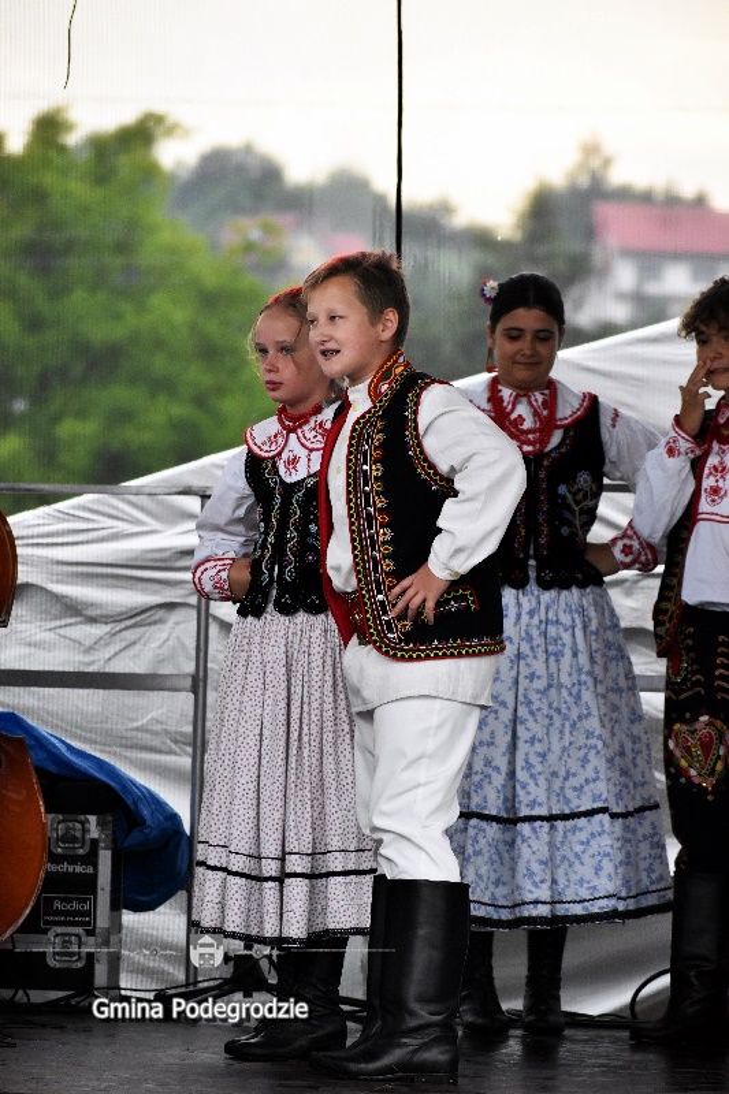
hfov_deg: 6.1
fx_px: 6837
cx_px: 364
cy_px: 547
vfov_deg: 9.2
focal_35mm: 225
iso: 2200
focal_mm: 150
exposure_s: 1/800
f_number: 6.3
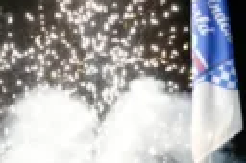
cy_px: 370
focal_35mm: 235
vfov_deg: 5.6
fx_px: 1604
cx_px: -355
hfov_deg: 8.1
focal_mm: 40
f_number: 4
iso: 1000
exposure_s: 1/320
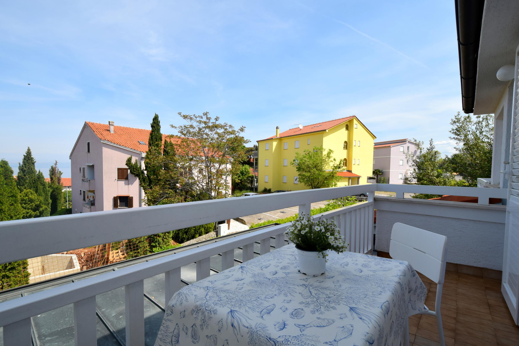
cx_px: 260
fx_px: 216
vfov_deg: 77.3
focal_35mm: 15
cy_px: 173
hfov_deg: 100.4
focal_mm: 10
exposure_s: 1/320
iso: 200
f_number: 9
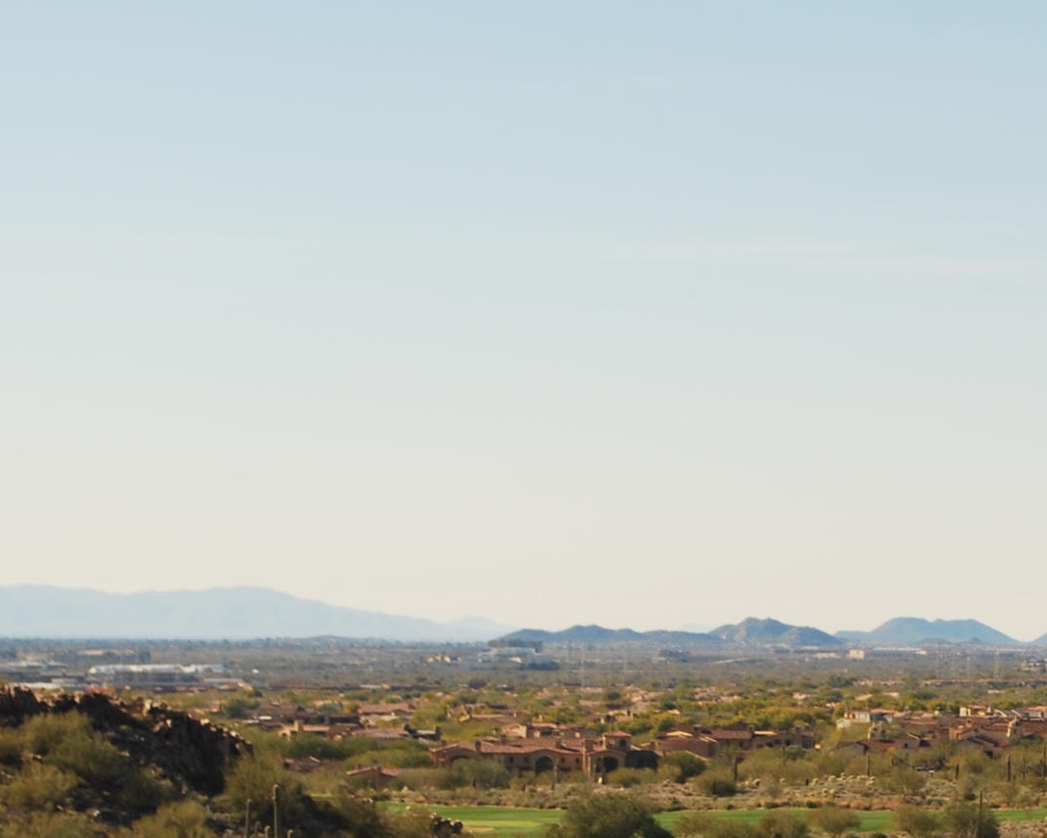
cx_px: 1342
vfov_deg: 8.5
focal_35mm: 182
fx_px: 5639
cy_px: 707
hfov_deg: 10.4
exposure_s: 1/250
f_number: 8
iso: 100
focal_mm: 46
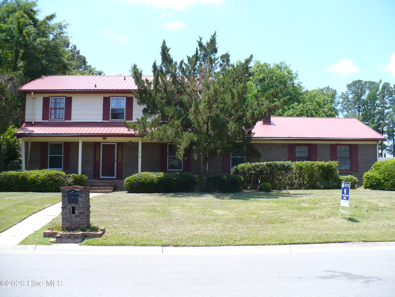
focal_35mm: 37
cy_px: 148
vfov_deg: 38.7
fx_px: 422
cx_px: 198
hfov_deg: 50.1
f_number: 2.8
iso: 100
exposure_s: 1/640
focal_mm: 6.1
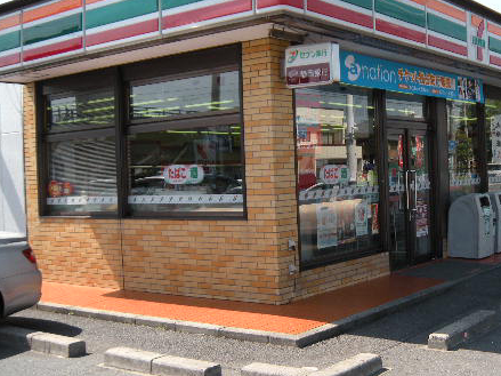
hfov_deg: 36.8
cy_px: 177
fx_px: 738
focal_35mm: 51
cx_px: 362
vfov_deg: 28.5
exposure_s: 1/316
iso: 64
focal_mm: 5.9
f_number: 3.8
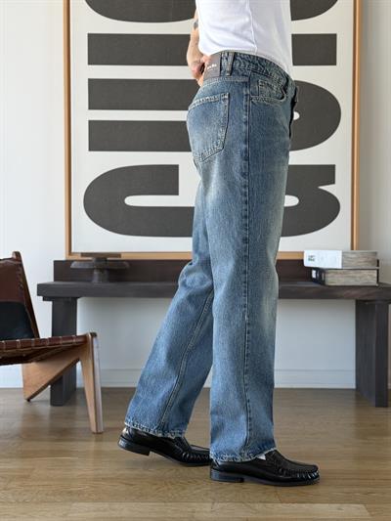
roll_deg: -0.4
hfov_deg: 30.3
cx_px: 196
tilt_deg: -1.2
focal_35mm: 48
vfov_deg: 39.6
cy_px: 260
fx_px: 723
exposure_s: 1/200
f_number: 1.78
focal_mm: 6.76
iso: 80
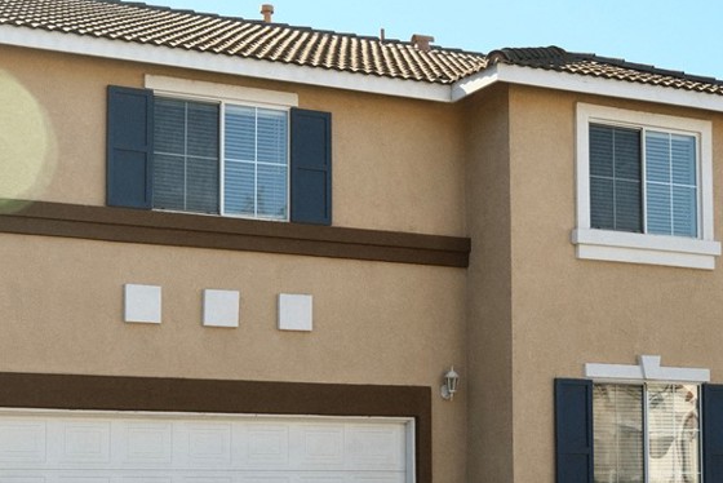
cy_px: 378
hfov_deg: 31.4
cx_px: 320
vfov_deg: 21.0
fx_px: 1286
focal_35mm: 64
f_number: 2.8
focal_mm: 23.3
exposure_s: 1/2700
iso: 320
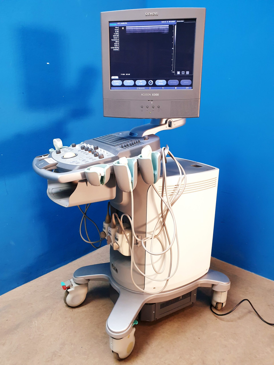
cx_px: 137
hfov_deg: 53.1
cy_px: 182
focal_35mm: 26
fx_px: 274
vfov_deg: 67.3
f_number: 2.4
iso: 320
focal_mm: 4.3
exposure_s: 1/50
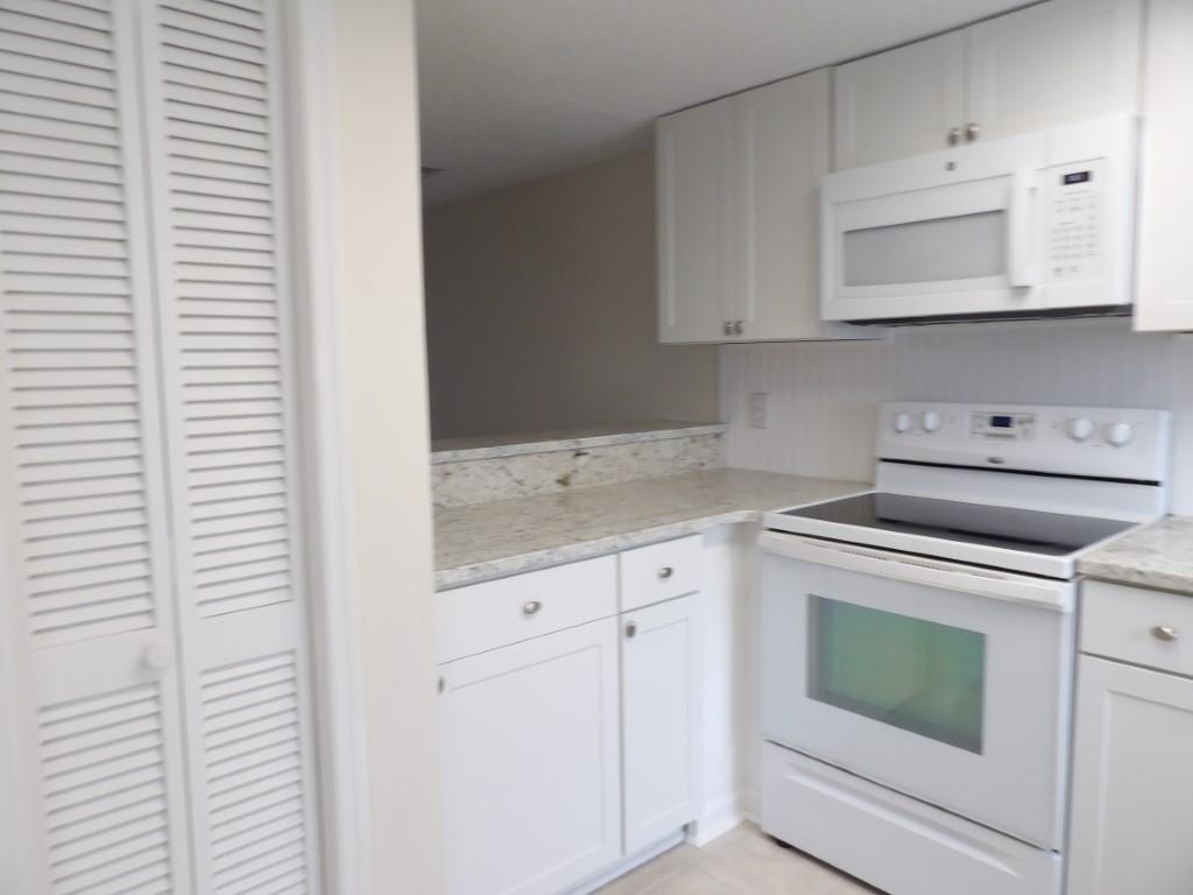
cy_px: 448
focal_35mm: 24
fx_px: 827
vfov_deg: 56.8
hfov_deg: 71.6
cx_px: 596
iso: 126
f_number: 3.2
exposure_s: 1/33
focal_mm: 4.3
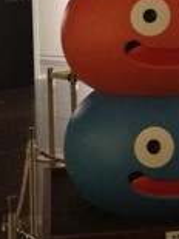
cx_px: 183
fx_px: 780
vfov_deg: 17.2
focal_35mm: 113
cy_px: 26
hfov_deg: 12.9
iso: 500
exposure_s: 1/15
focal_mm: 4.28
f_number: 2.4
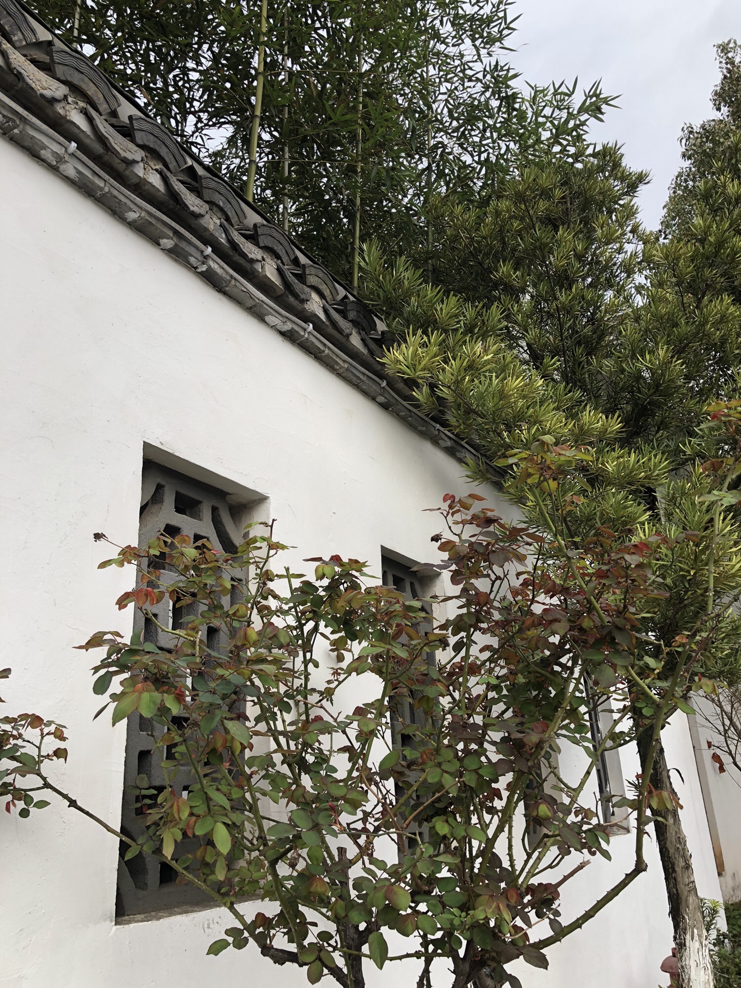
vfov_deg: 63.4
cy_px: 494
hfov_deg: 49.7
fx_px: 799
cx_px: 370
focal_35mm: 28
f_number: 1.8
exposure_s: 1/120
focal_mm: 4
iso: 25
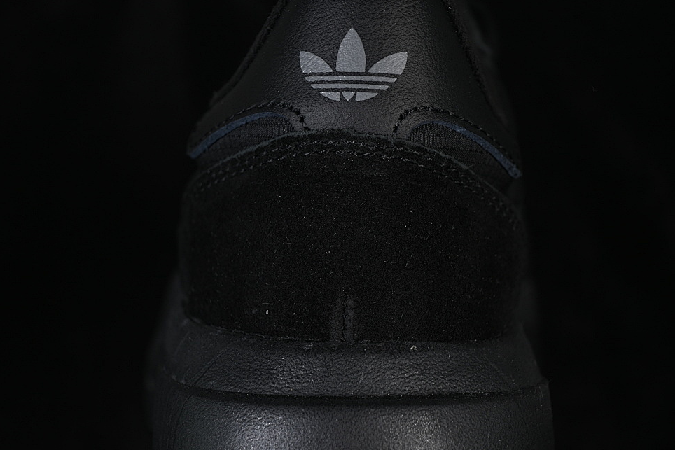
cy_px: 243
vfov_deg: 16.3
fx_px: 1575
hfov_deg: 24.2
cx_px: 343
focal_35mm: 84
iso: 160
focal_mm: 50
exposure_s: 1/60
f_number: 6.3
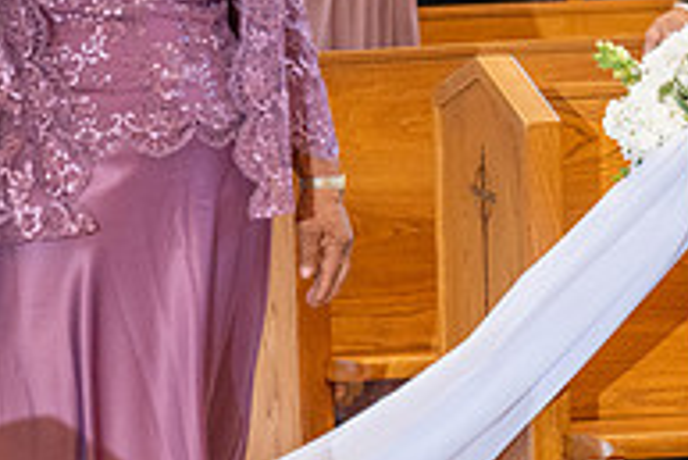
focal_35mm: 296
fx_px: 5661
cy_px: -194
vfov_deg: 4.6
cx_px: 137
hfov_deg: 6.9
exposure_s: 1/200
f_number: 3.2
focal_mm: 70
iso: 1000
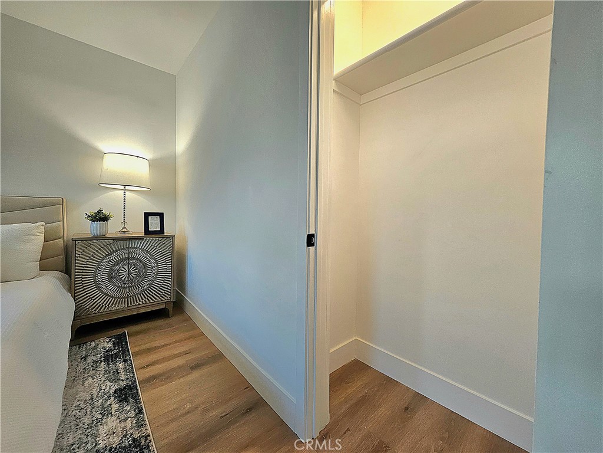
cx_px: 302
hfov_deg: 106.2
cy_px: 226
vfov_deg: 89.9
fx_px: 226
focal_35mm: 13
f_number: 2.2
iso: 80
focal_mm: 1.74
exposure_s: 1/60.2
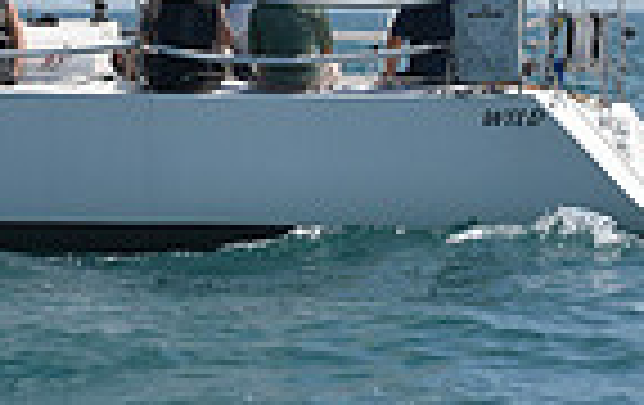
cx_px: -52
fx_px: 5082
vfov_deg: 4.4
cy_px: -873
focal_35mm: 289
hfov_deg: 7.2
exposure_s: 1/1250
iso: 250
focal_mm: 70
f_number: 9
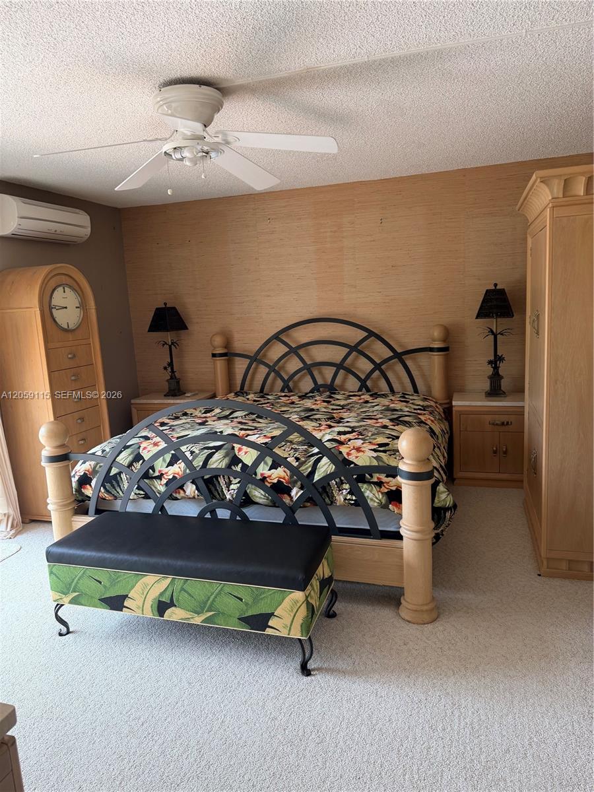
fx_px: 549
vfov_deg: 71.6
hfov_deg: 56.8
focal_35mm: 24
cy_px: 396
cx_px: 297
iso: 80
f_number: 1.78
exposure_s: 1/121
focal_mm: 6.76
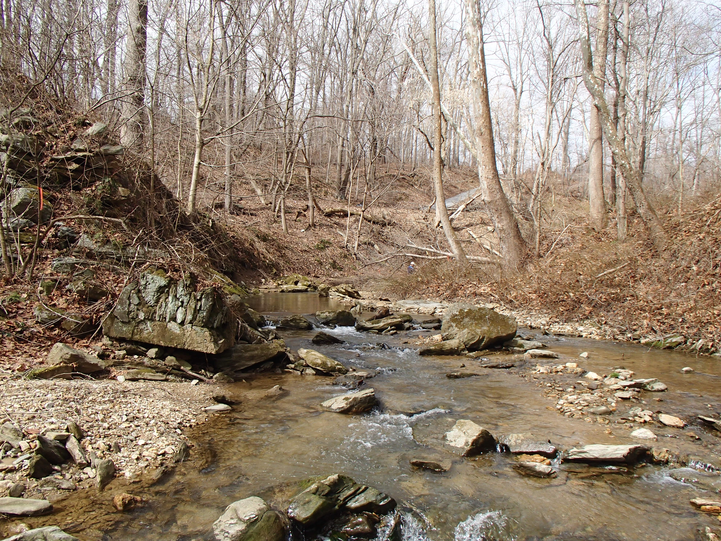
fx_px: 583
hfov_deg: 63.4
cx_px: 360
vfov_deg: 49.7
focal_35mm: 28
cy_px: 270
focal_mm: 5
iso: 100
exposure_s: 1/500
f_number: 3.9
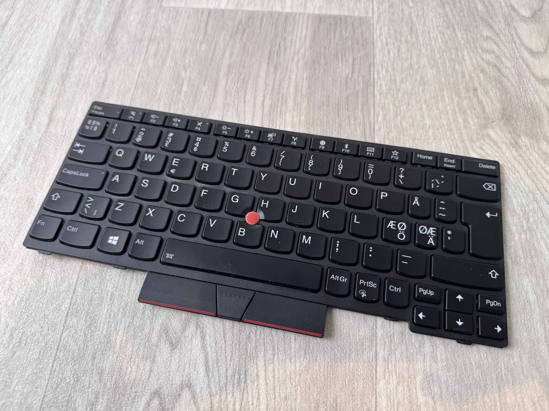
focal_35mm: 24
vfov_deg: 56.8
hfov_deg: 71.6
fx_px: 381
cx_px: 274
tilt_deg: -66.1
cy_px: 206
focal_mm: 6.76
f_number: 1.78
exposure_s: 1/100
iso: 64
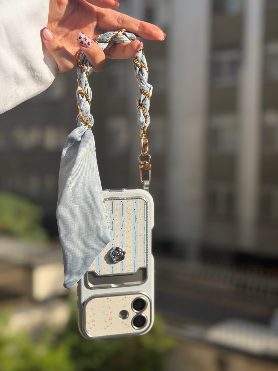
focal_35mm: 48
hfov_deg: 30.3
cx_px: 139
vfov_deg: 39.7
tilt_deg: -2.8
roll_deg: -1.1
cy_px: 186
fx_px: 514
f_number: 1.78
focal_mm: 6.76
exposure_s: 1/3096
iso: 64
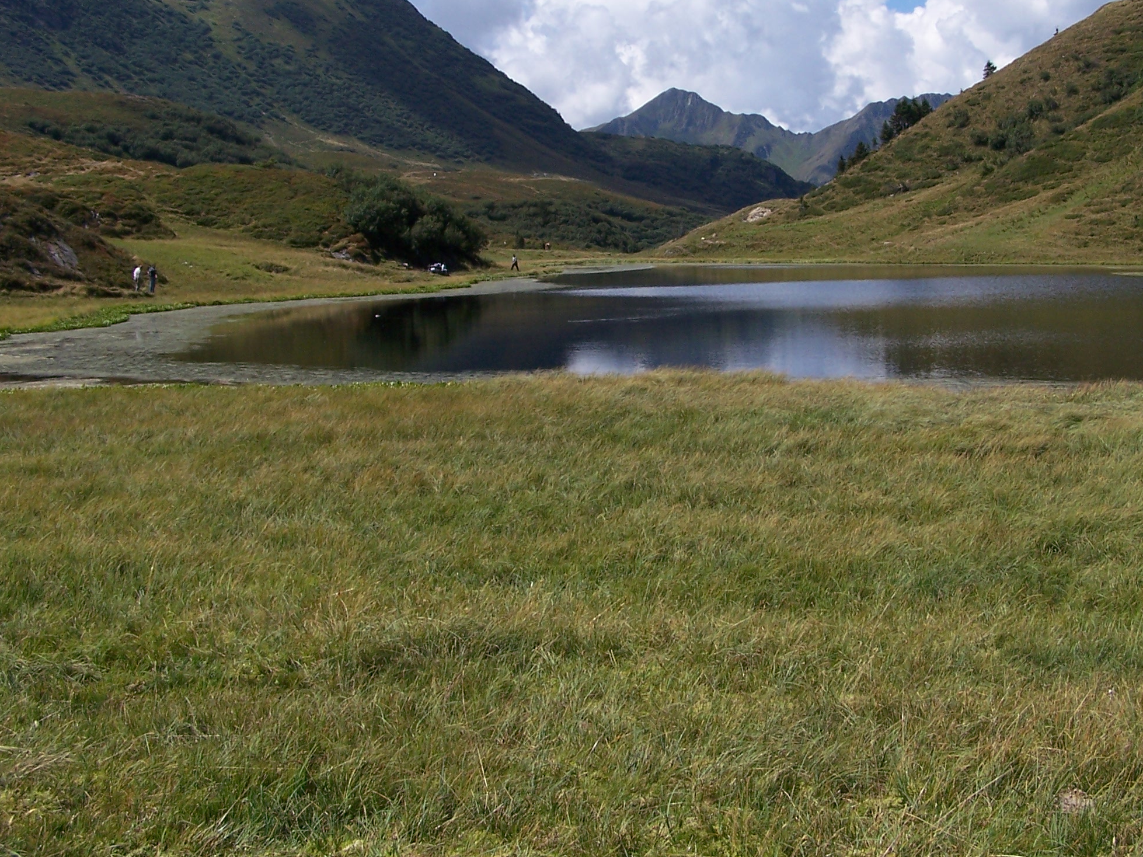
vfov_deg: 29.0
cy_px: 304
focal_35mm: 50
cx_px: 736
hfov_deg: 37.9
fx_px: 1651
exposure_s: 1/1000
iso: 80
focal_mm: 6.3
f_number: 4
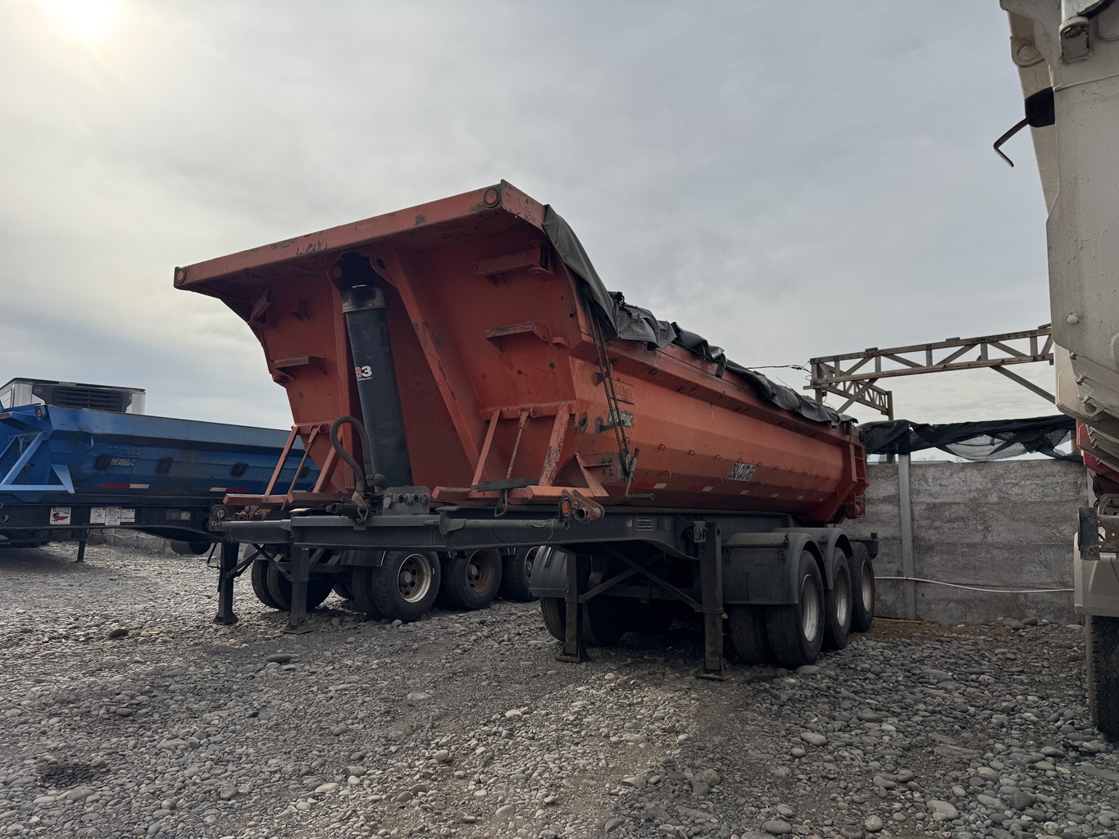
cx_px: 560
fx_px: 776
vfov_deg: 56.8
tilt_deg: +8.0
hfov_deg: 71.6
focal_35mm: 24
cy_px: 420
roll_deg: -0.2
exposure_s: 1/7092
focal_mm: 6.76
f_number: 1.78
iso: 80
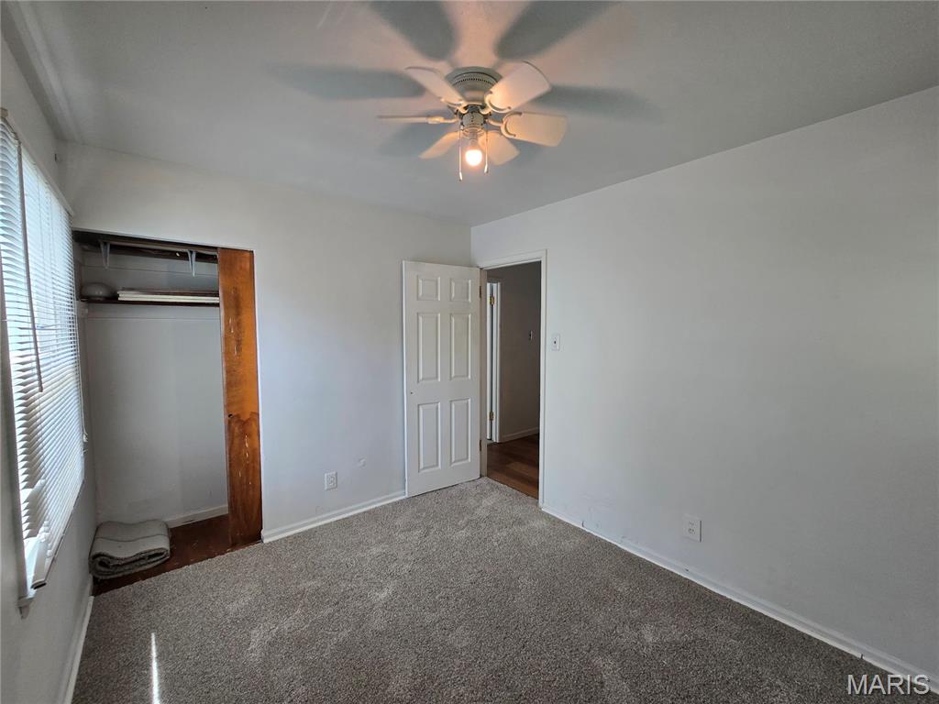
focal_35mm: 13
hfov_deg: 106.2
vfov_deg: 89.9
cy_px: 352
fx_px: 353
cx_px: 470
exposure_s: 1/60
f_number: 2.2
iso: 64
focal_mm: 2.2
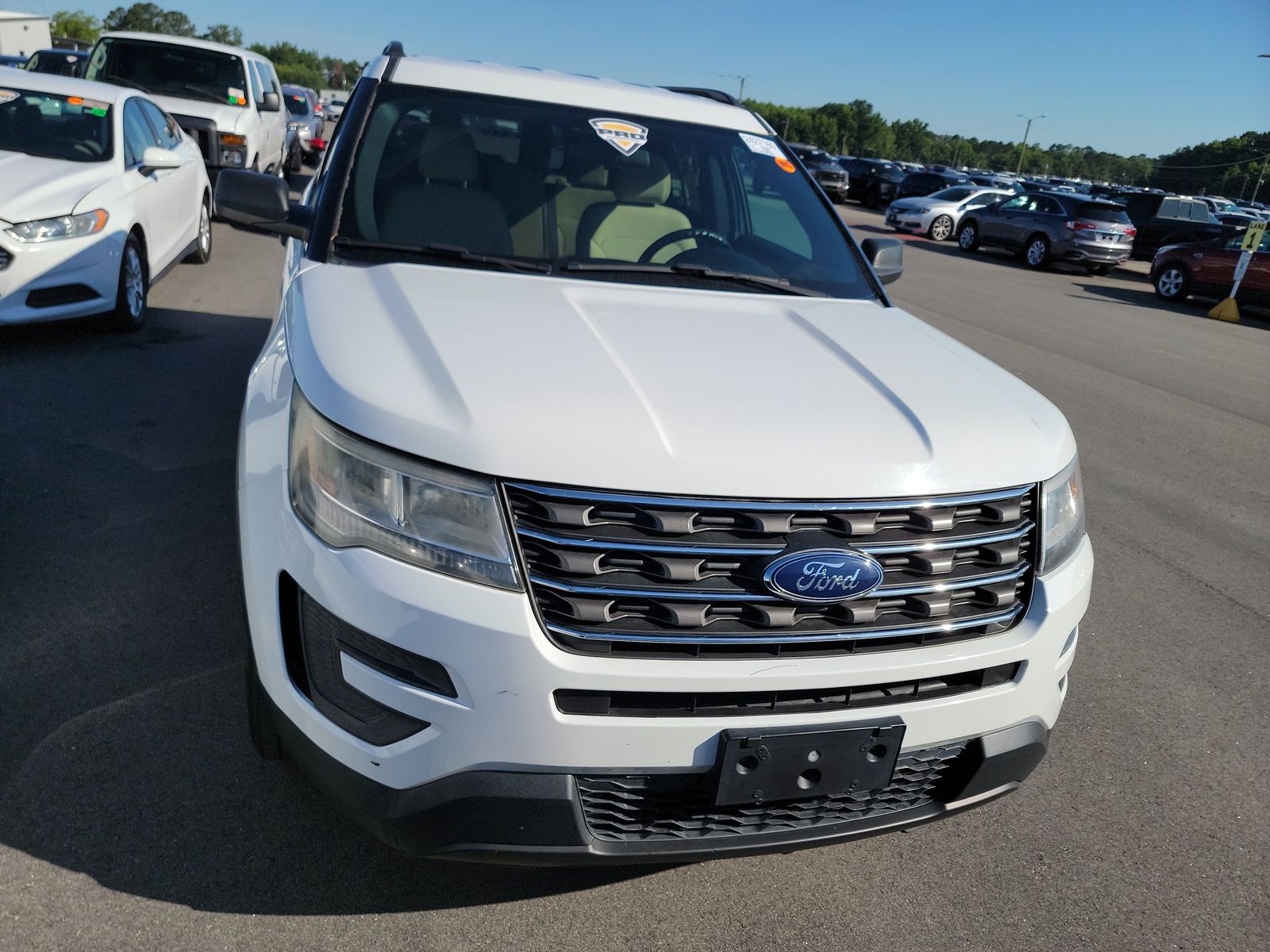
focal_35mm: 24
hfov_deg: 71.6
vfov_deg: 56.8
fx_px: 881
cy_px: 476
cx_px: 635
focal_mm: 6.7
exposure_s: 1/1364
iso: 50
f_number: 1.8
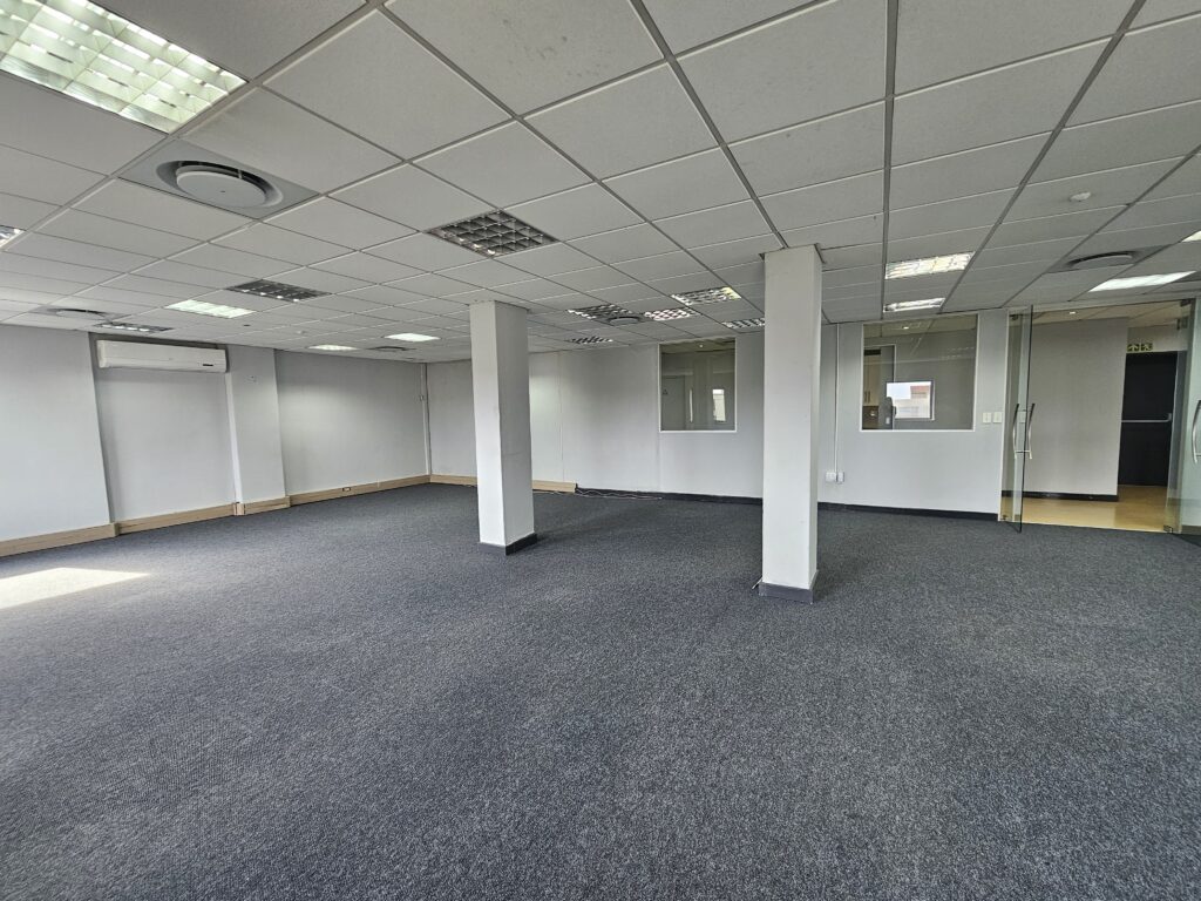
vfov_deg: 89.9
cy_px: 450
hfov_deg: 106.2
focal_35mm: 13
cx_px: 600
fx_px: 451
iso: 80
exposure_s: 1/50
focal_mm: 2.2
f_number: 2.2
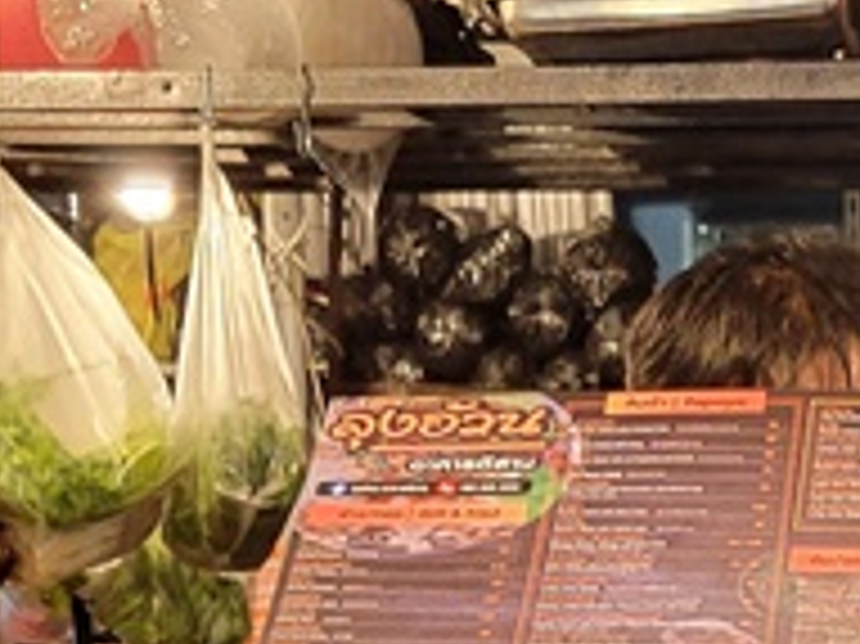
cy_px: 1356
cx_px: 973
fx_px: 3377
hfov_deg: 14.2
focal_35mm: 136
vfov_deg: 10.0
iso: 200
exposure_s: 1/50
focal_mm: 5.4
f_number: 1.8
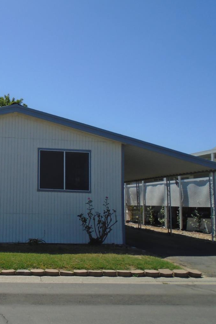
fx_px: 360
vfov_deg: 48.5
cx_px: -4
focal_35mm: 40
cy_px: 163
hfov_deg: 30.8
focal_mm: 4.6
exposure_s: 1/320
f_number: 8
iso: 100
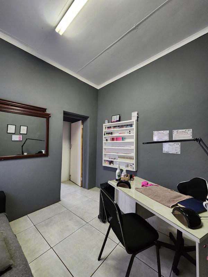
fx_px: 104
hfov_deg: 89.9
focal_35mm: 13
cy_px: 138
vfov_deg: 106.2
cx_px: 104
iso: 400
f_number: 2.2
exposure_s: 1/33.3
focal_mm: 2.2
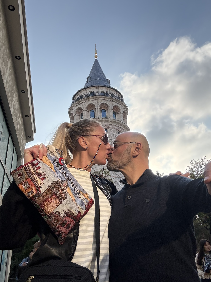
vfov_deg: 60.0
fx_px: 244
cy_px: 141
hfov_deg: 46.8
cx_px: 106
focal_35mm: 30
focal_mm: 2.69
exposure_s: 1/1018
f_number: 1.9
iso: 40
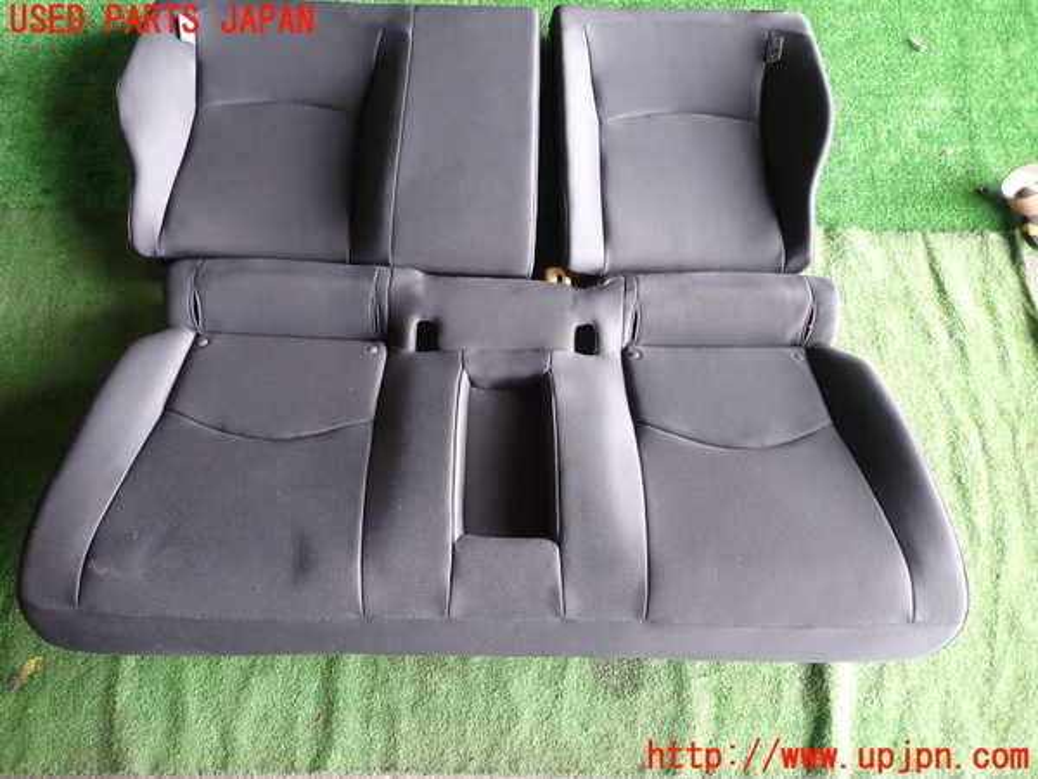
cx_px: 519
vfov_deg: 54.9
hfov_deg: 69.4
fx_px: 750
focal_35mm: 25
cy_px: 390
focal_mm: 4.5
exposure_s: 1/50
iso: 200
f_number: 2
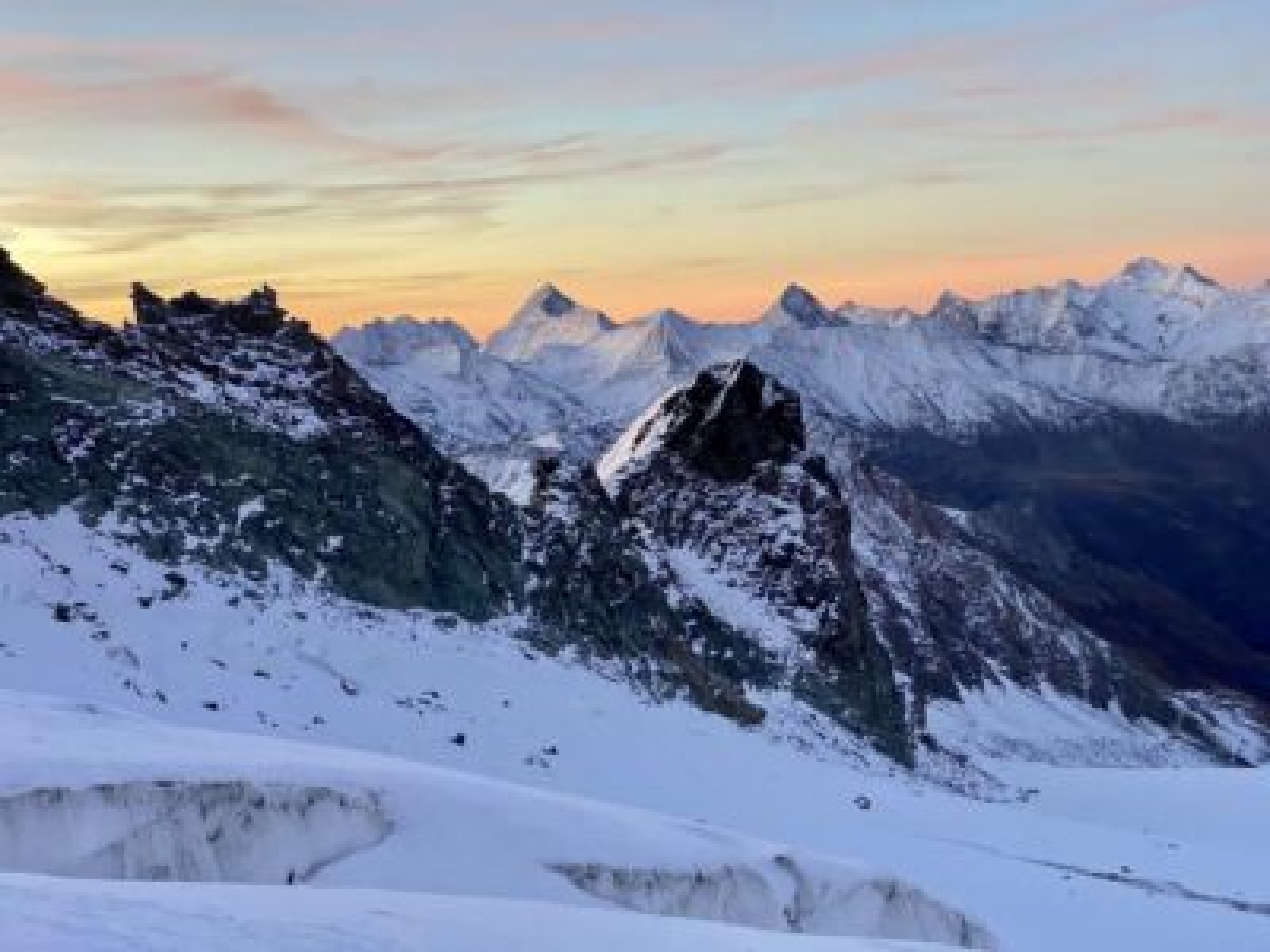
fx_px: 1908
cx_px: 635
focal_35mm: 52
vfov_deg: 28.0
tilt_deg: -5.3
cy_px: 476
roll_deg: +2.6
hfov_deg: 36.8
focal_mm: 6
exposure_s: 1/121
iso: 160
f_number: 2
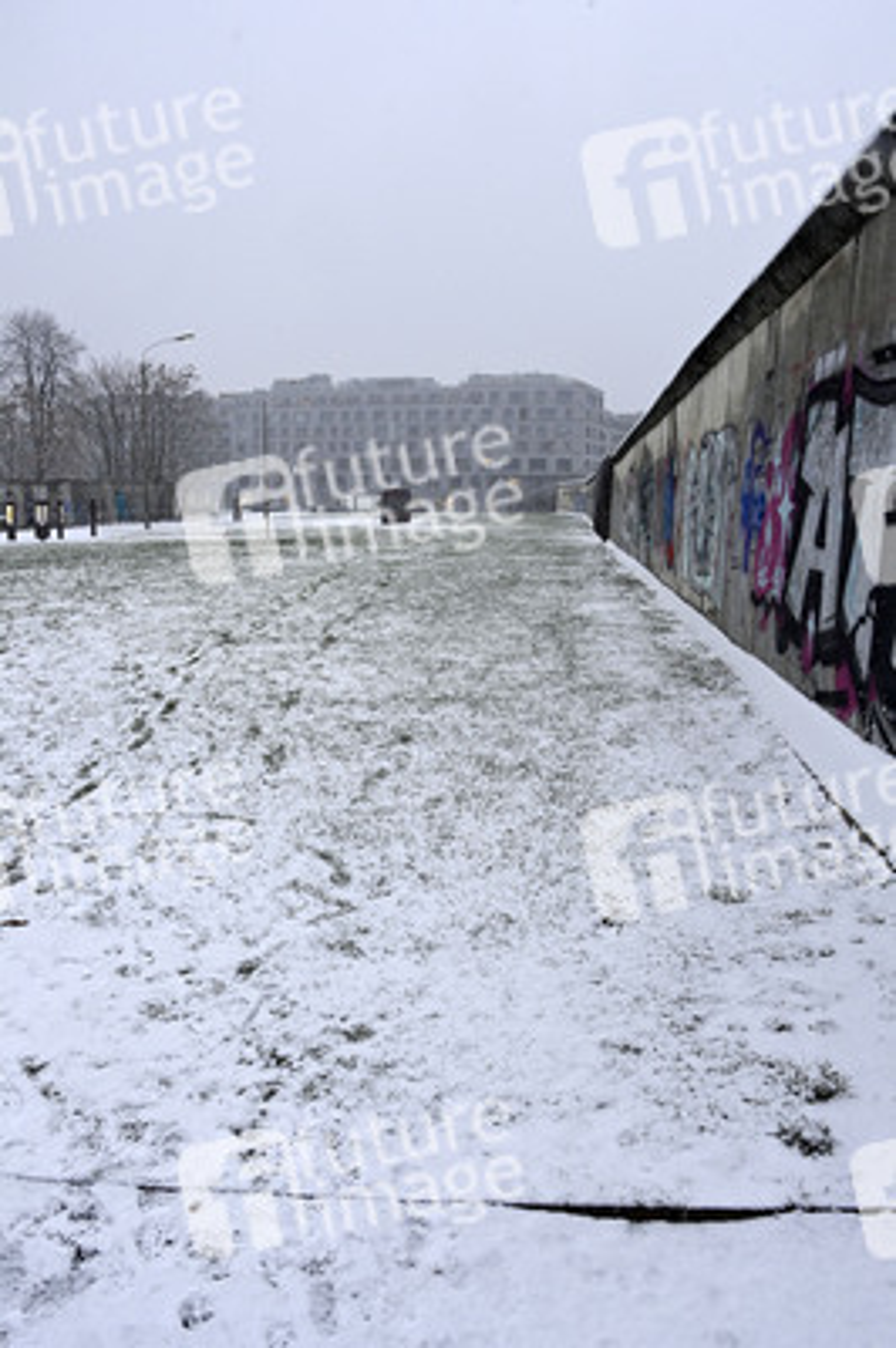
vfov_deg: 65.5
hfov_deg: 46.3
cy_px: 674
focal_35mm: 28
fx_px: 1047
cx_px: 448
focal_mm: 28
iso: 1600
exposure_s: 1/100
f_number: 11
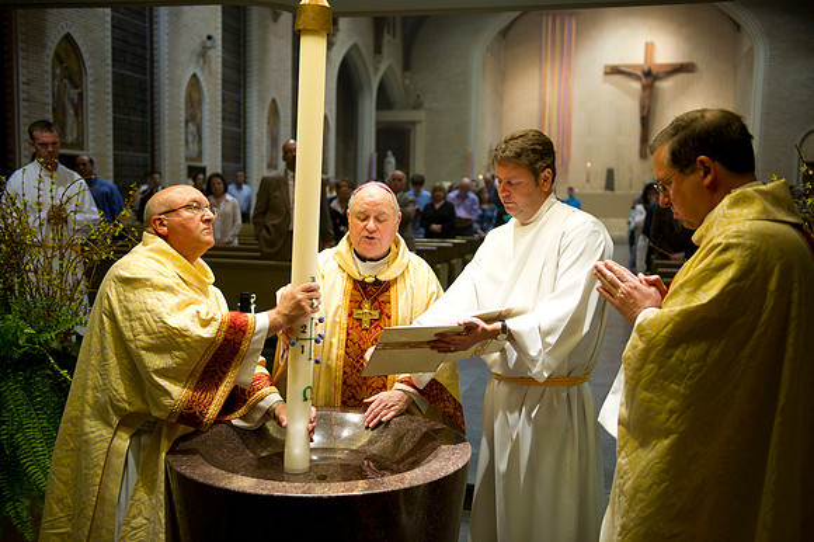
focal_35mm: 38
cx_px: 407
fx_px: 859
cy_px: 271
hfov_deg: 50.7
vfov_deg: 35.0
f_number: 2.8
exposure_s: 1/200
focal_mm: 38
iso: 2000
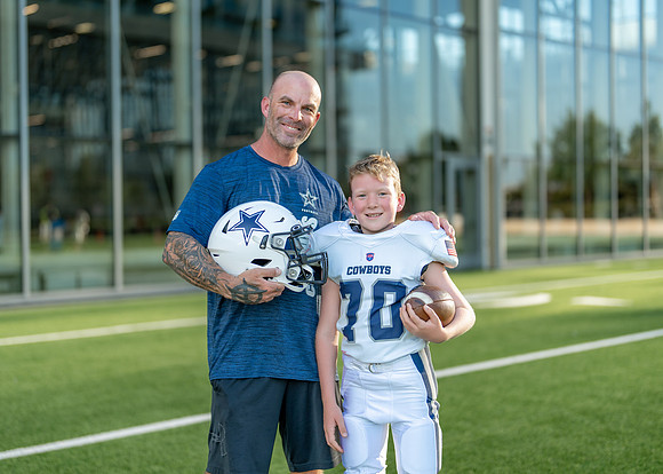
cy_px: 223
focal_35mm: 56
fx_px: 1054
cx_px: 314
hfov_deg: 34.9
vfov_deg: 25.3
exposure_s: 1/2000
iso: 100
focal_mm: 50
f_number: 1.2
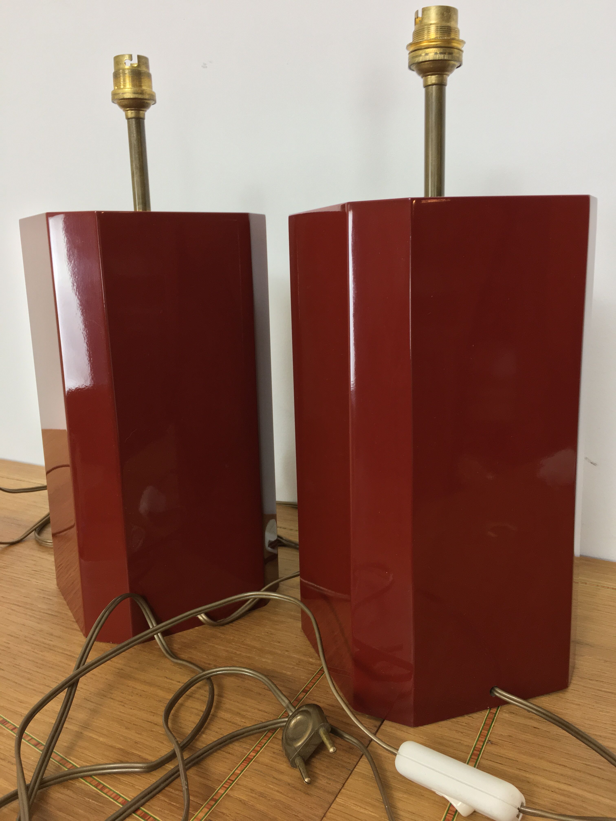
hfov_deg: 48.2
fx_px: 688
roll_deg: +0.1
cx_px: 308
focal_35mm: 29
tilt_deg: -12.2
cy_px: 410
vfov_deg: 61.7
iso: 64
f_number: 2.2
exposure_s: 1/33
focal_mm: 4.15
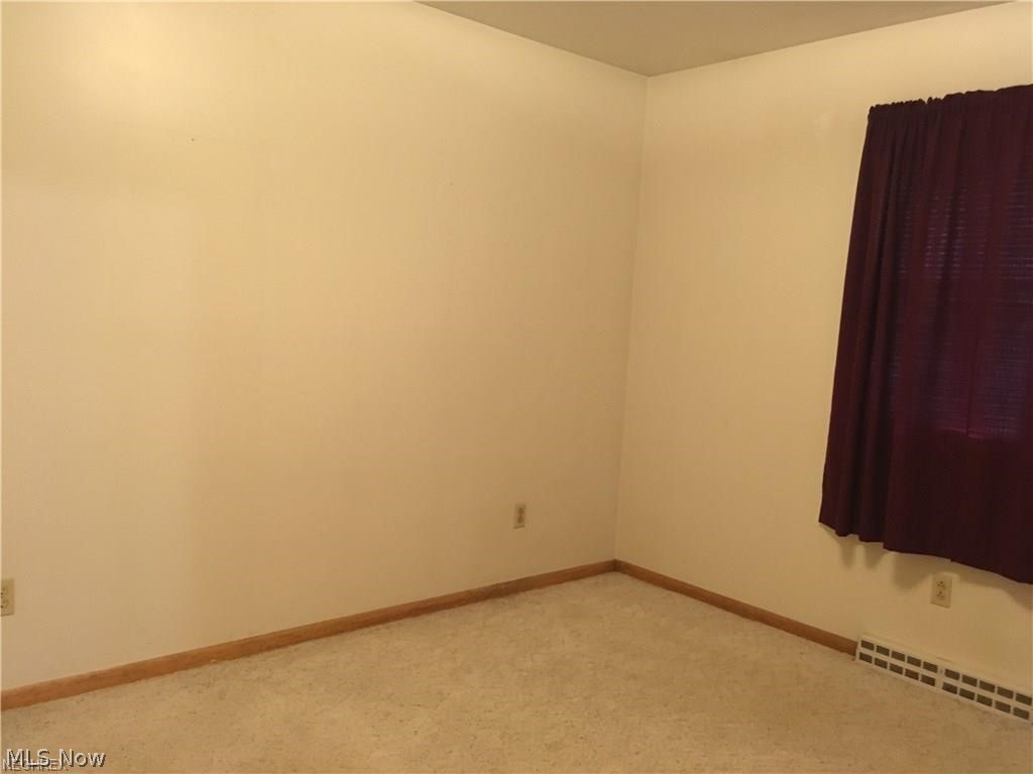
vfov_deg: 48.2
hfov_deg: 61.7
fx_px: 865
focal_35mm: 29
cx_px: 516
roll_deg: -2.5
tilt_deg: -5.7
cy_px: 387
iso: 400
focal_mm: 4.15
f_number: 2.2
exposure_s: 1/15
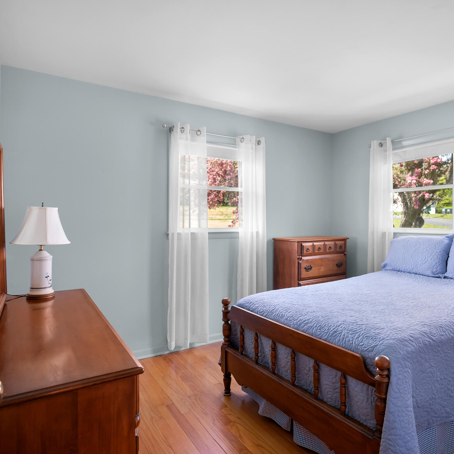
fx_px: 312
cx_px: 272
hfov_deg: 71.4
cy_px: 225
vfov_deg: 72.1
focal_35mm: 21
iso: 500
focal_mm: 16
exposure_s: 1/125
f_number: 4
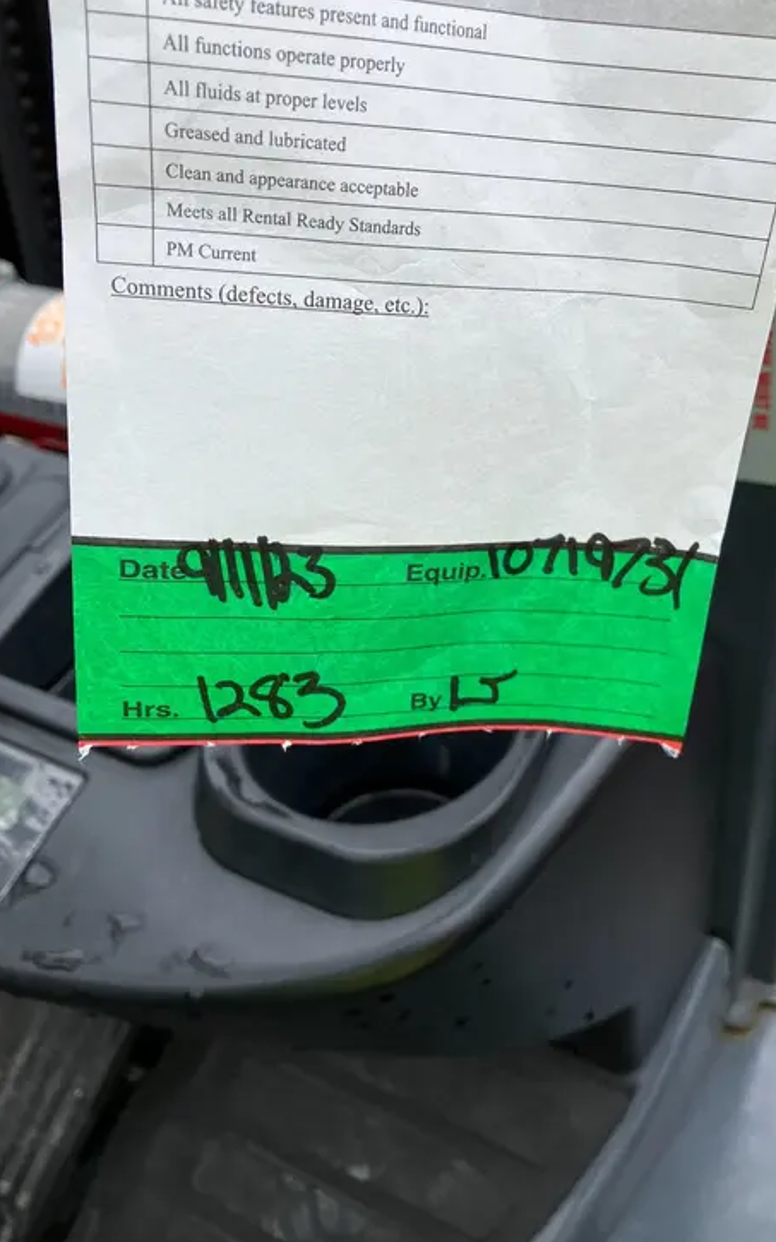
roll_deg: +4.4
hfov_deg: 41.8
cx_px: 408
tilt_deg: -36.6
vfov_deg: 62.9
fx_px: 1015
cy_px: 619
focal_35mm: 30
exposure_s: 1/481
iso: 32
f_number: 1.8
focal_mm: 3.99
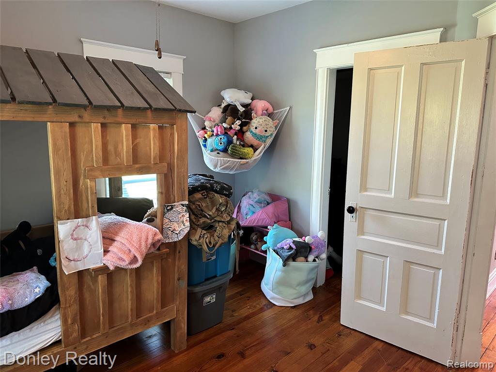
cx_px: 248
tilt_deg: -9.0
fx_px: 344
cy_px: 186
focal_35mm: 24
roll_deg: -0.7
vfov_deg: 56.8
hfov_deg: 71.6
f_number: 1.78
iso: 500
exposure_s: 1/60
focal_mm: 6.86
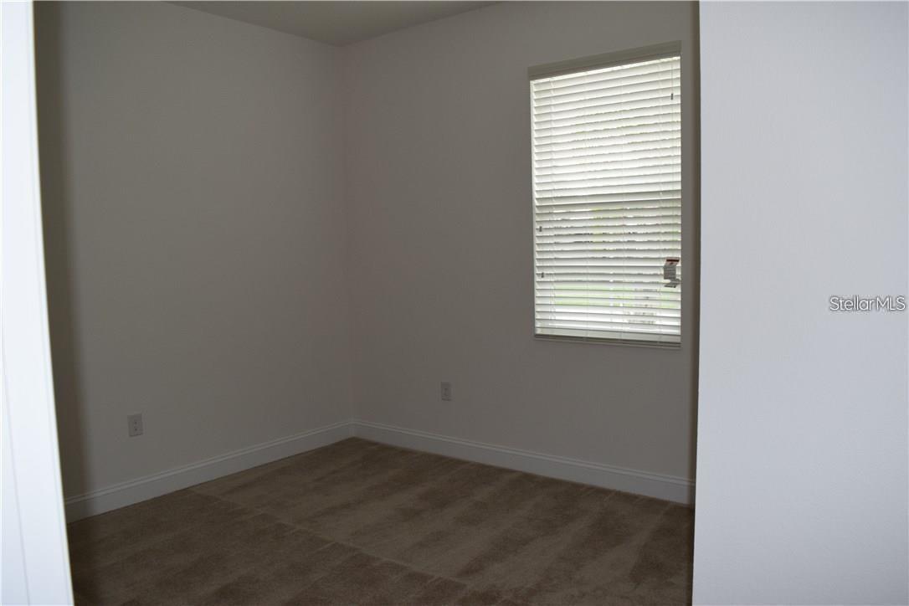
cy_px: 303
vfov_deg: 47.9
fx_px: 682
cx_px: 454
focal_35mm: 27
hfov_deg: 67.4
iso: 720
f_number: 5.6
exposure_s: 1/125
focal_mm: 18
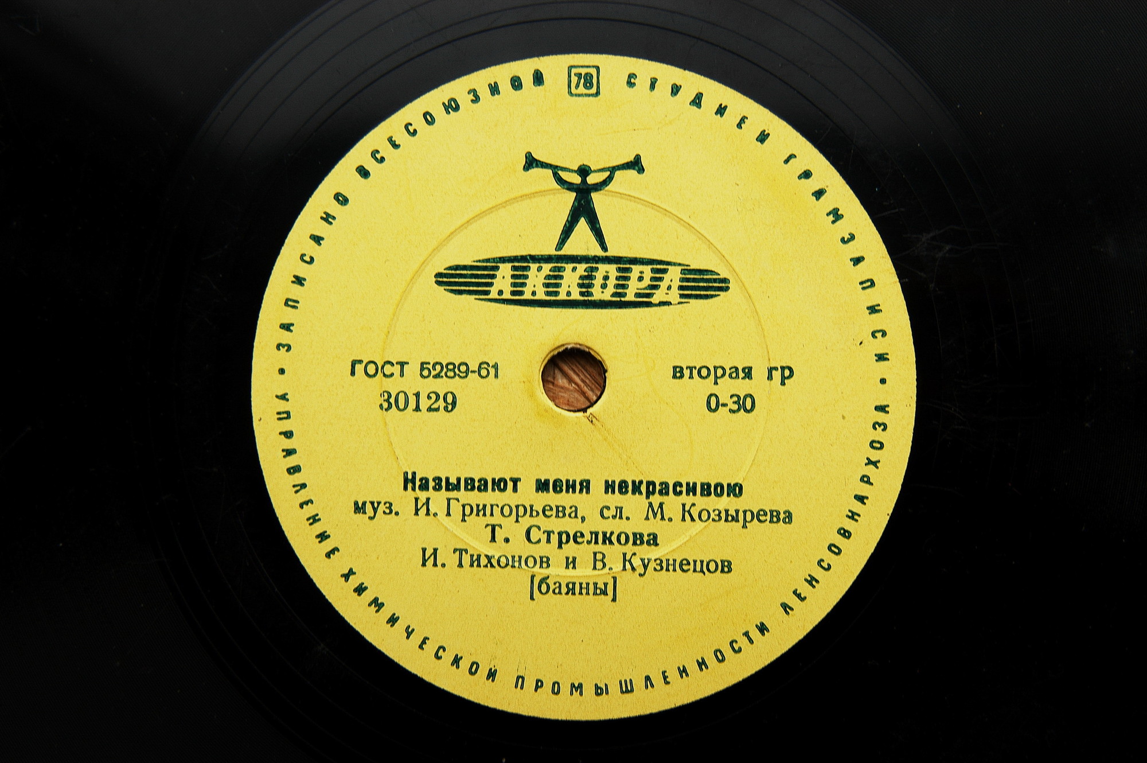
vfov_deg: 25.7
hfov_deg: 37.9
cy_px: 382
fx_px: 1671
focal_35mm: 52
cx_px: 574
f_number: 4.5
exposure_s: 1/80
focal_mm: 35
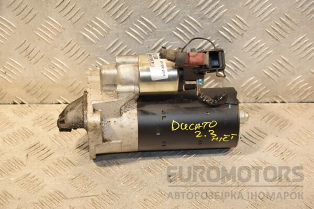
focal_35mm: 87
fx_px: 759
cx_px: 157
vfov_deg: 15.7
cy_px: 104
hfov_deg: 23.4
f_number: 5
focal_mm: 58
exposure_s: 1/200
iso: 800
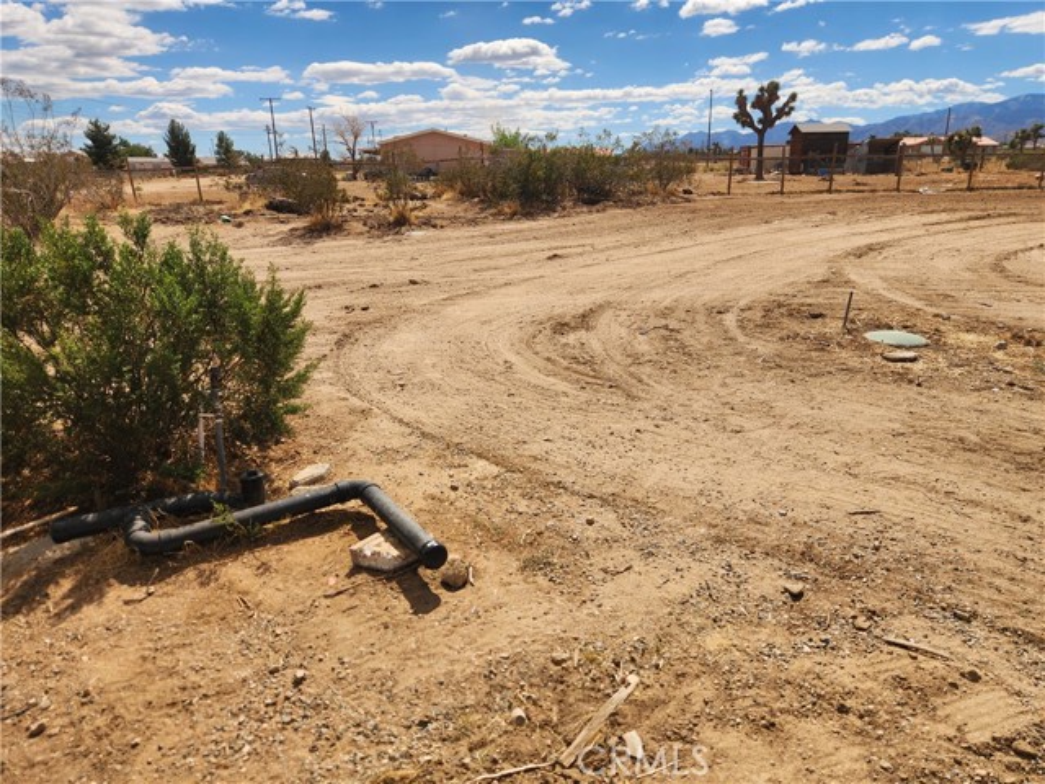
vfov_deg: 58.9
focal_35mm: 23
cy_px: 392
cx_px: 522
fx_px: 694
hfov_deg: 73.9
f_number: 1.8
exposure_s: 1/3151
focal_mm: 5.4
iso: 20
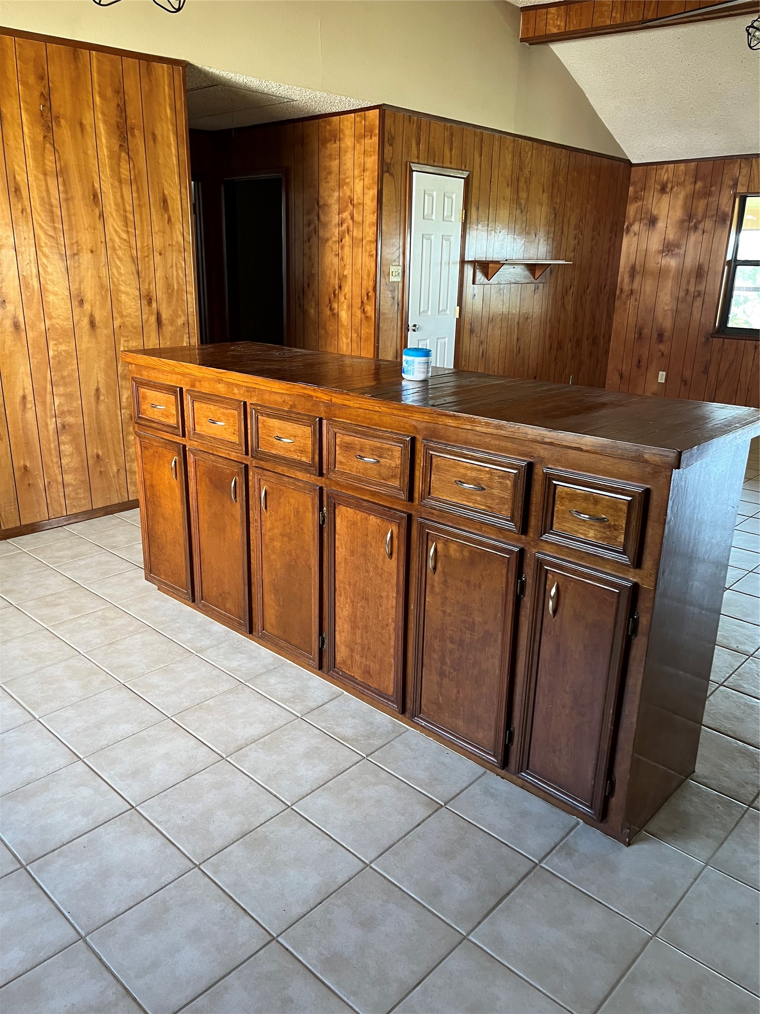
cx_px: 380
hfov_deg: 53.1
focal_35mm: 26
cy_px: 507
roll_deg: +0.3
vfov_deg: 67.3
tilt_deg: -14.7
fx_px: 761
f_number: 1.6
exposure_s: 1/60
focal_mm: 5.1
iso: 200
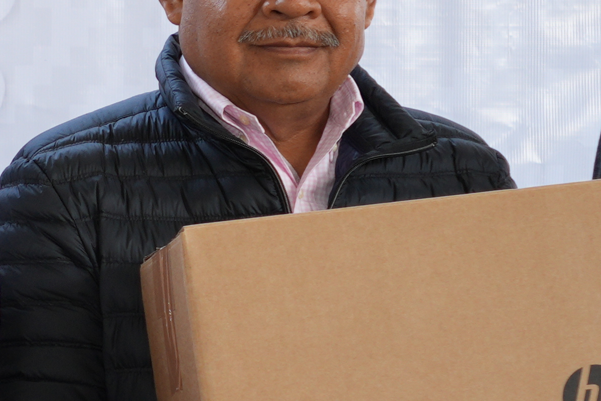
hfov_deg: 7.9
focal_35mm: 247
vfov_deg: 5.6
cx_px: -725
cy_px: 226
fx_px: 4116
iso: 125
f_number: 2.8
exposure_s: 1/100
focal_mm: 31.8
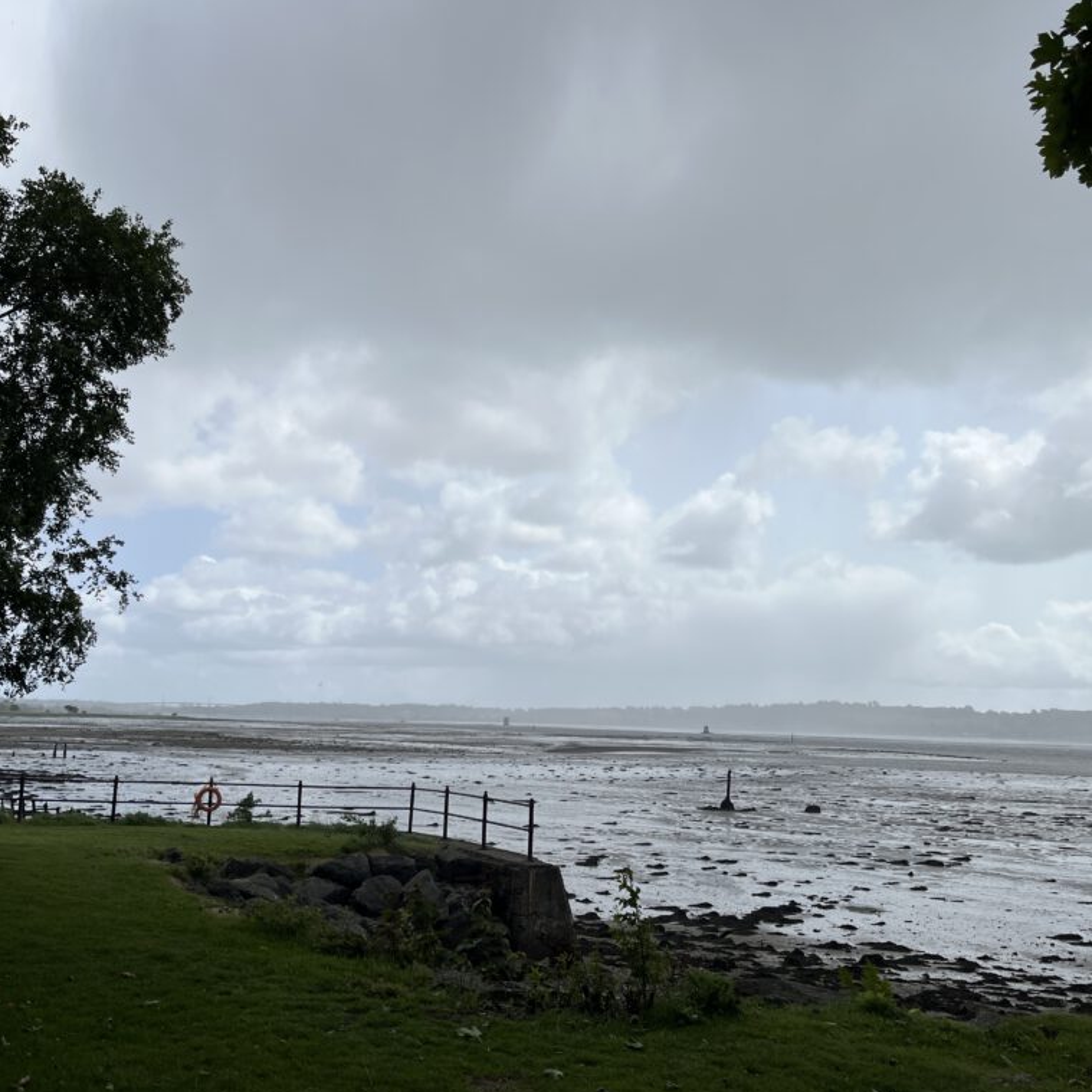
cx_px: 574
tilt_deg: +7.7
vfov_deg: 52.5
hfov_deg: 52.5
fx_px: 1106
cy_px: 548
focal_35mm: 31
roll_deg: -0.6
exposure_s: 1/5319
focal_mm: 5.1
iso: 50
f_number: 1.6
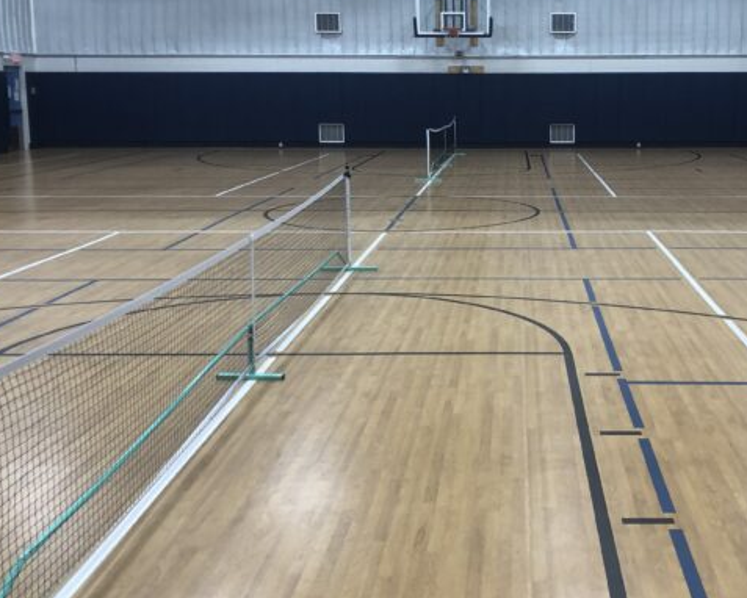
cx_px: 504
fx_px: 973
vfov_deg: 34.0
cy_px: 225
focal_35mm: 44
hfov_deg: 41.4
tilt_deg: -9.4
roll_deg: +0.6
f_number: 1.8
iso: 32
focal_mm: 4
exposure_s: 1/30
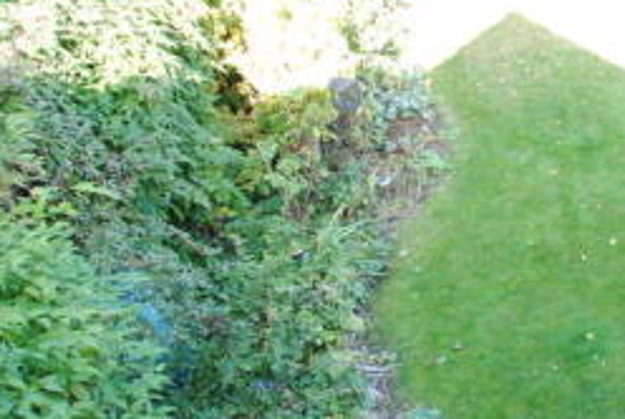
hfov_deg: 31.4
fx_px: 892
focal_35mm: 51
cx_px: 775
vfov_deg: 26.4
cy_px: 170
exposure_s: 1/60
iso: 200
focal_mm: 13
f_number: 4
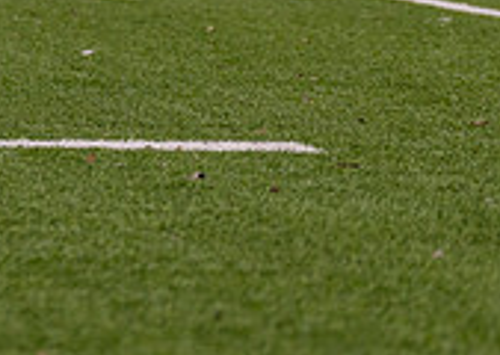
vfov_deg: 2.6
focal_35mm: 553
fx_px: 7837
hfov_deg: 3.6
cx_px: -182
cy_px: -200
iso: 800
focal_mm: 130
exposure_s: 1/1600
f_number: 4
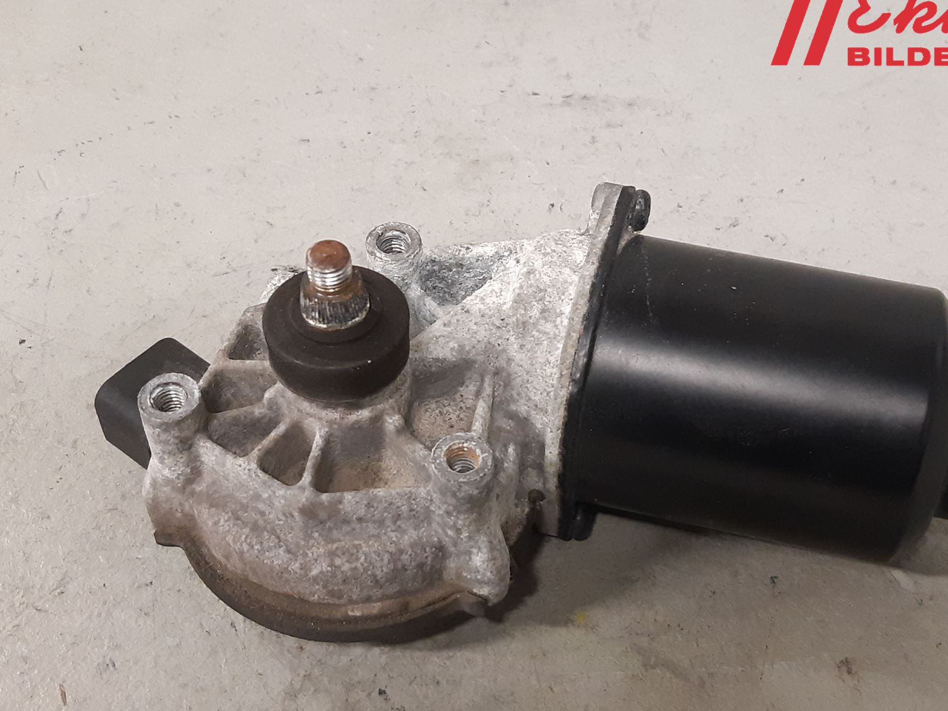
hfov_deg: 56.6
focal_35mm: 32
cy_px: 407
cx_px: 537
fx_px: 876
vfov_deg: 44.0
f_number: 1.7
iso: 250
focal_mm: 3.93
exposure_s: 1/50
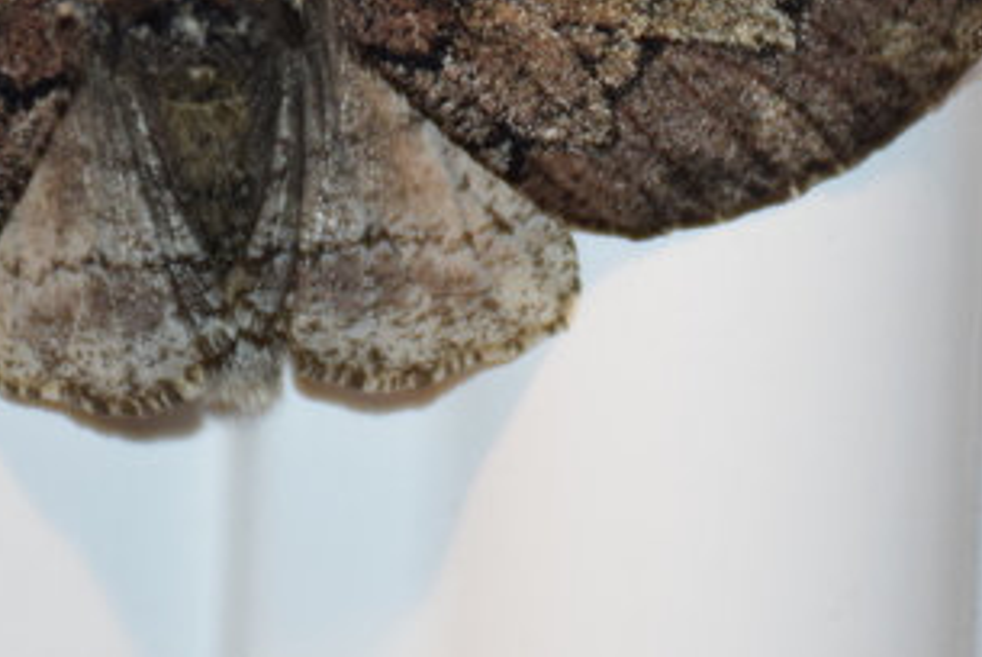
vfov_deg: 2.1
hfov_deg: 3.1
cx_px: 596
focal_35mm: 660
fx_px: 18020
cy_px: 132
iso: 500
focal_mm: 140
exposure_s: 1/60
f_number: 5.6
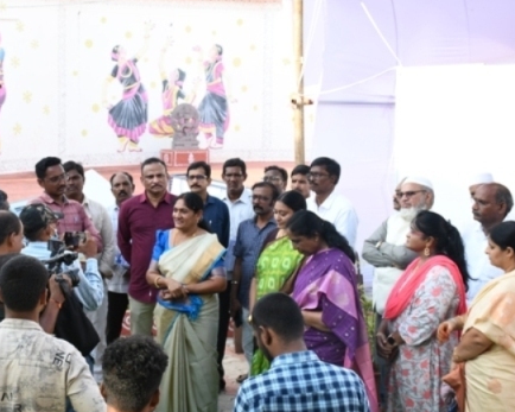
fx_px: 1097
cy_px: 178
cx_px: 154
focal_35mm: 72
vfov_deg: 21.2
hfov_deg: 26.2
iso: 200
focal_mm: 35
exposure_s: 1/100
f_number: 6.3
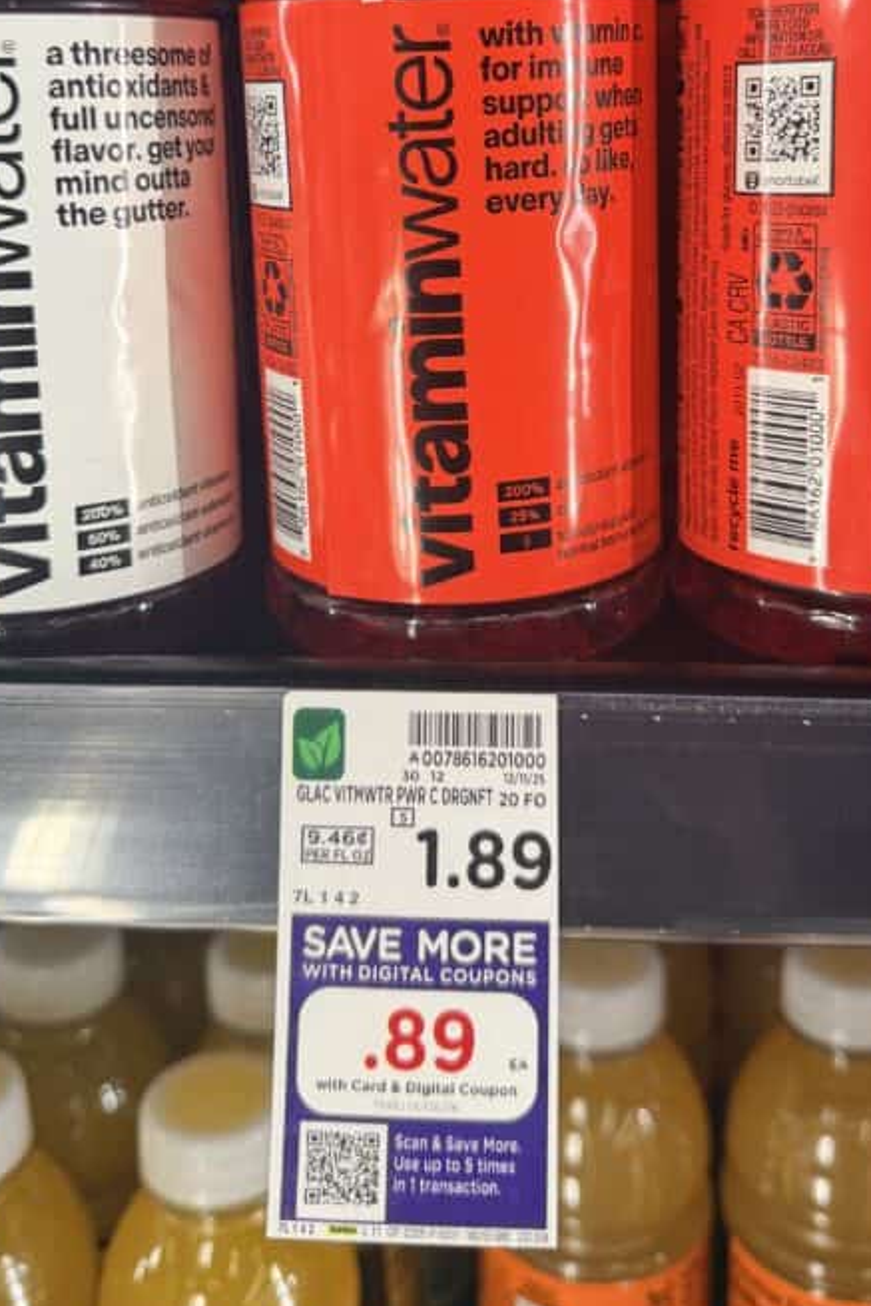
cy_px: 343
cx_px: 484
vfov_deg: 47.9
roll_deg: +2.4
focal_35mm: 39
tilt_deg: -10.6
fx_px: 1415
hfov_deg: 34.2
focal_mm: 6.76
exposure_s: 1/121
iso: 80
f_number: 1.78
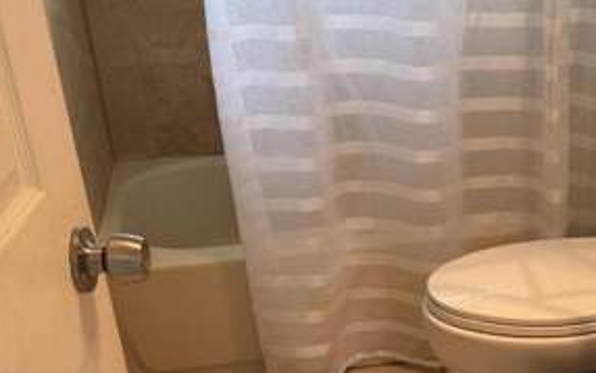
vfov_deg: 22.1
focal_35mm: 57
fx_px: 926
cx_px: 463
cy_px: 350
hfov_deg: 34.7
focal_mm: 6.76
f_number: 1.78
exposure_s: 1/60
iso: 250
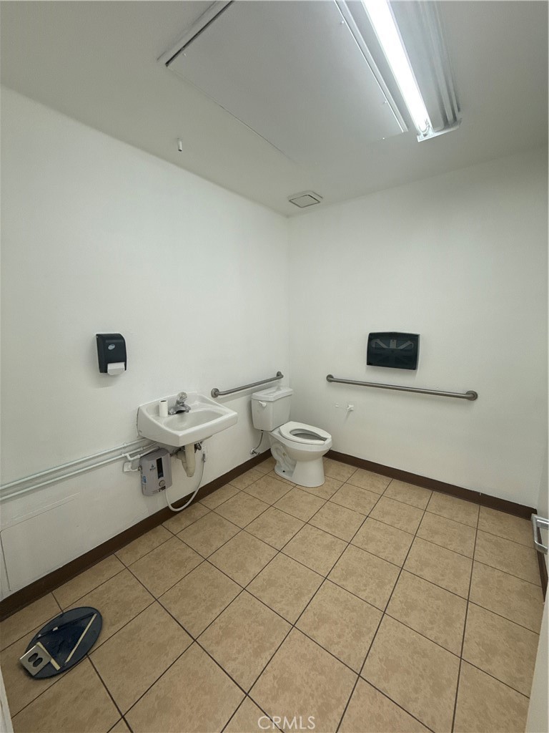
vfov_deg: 102.1
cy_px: 366
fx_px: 296
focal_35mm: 14
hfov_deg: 85.7
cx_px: 274
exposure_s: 1/120
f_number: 2.2
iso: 125
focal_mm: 2.22
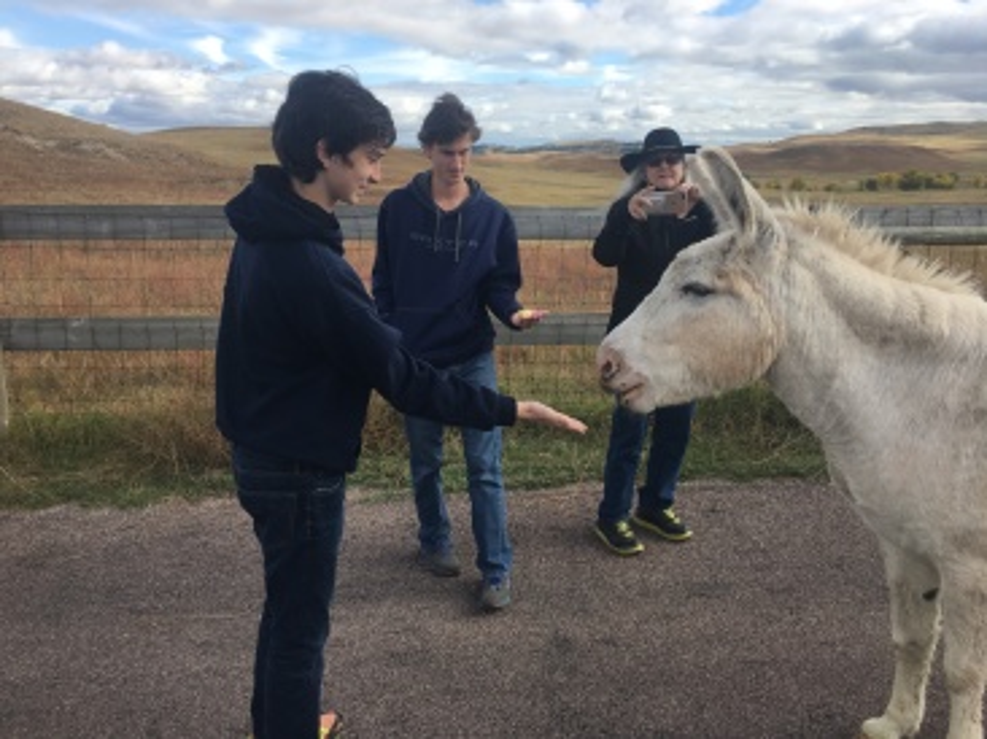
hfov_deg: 61.7
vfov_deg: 48.2
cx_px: 494
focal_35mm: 29
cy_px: 370
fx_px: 826
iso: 25
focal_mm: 4.15
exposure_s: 1/916
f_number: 2.2
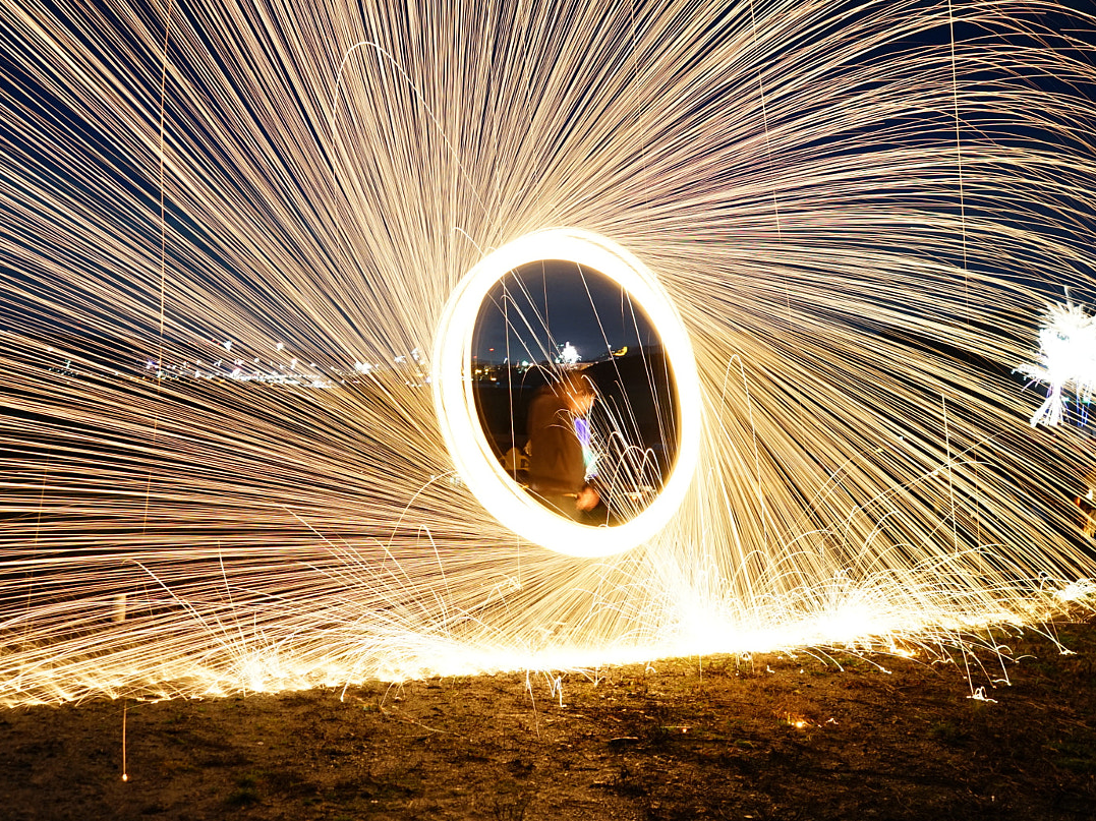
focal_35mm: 40
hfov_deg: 46.6
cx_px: 451
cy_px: 418
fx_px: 1266
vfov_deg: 35.9
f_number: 5
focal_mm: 28
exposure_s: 6
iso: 640
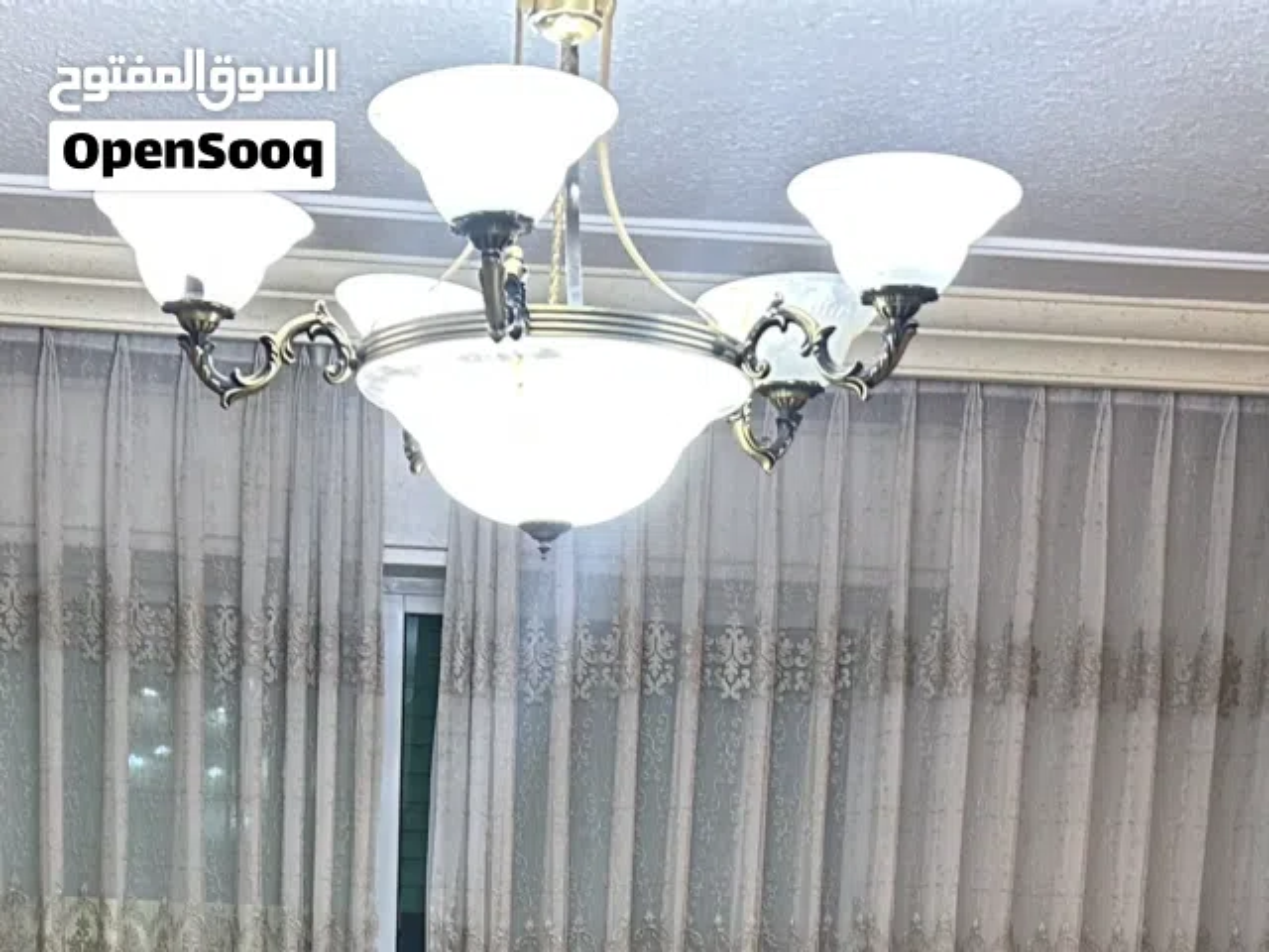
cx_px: 634
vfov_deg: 56.8
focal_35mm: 24
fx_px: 880
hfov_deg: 71.6
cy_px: 476
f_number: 1.78
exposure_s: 1/50
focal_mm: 6.86
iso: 160
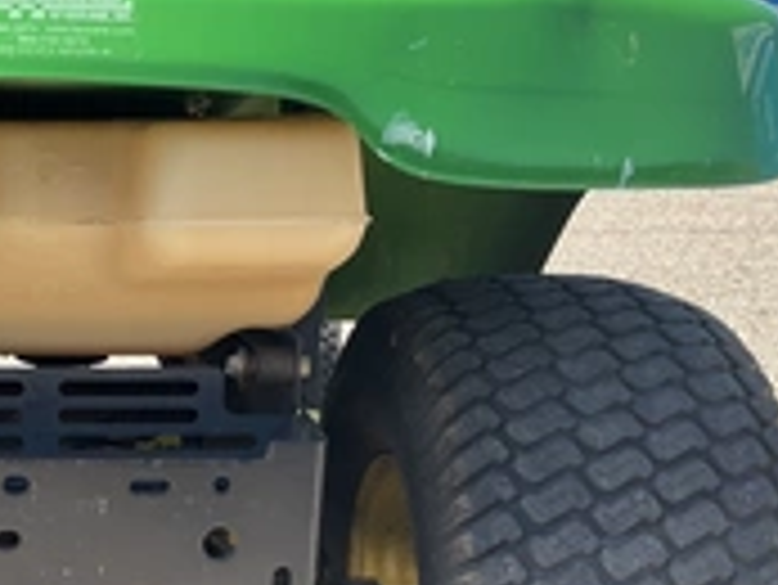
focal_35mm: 67
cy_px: 418
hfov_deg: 27.7
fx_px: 1507
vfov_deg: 21.8
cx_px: 58
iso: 25
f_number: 1.8
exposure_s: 1/491
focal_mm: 3
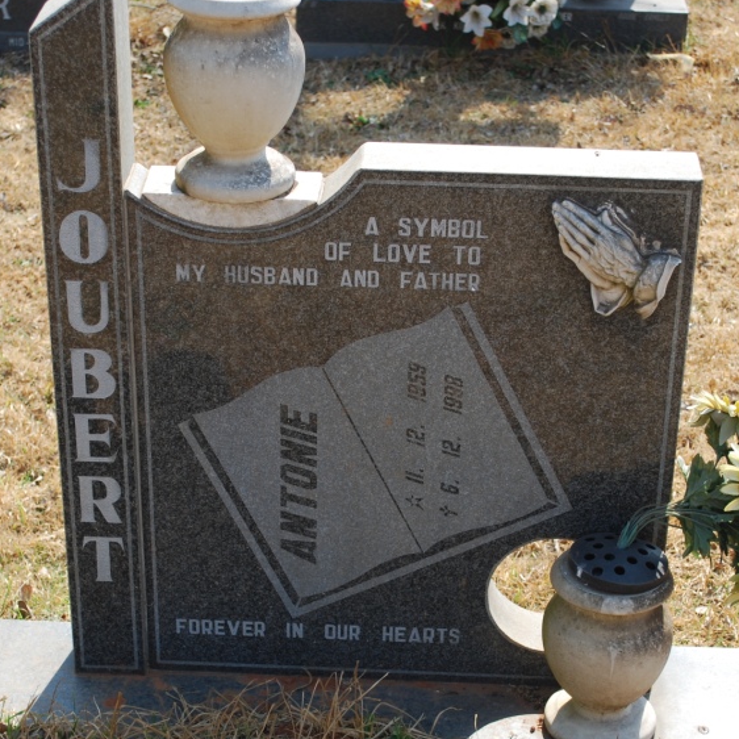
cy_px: 433
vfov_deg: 21.9
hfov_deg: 21.9
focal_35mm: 79
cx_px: 363
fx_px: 1908
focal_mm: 34
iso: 100
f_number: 6.3
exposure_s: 1/160
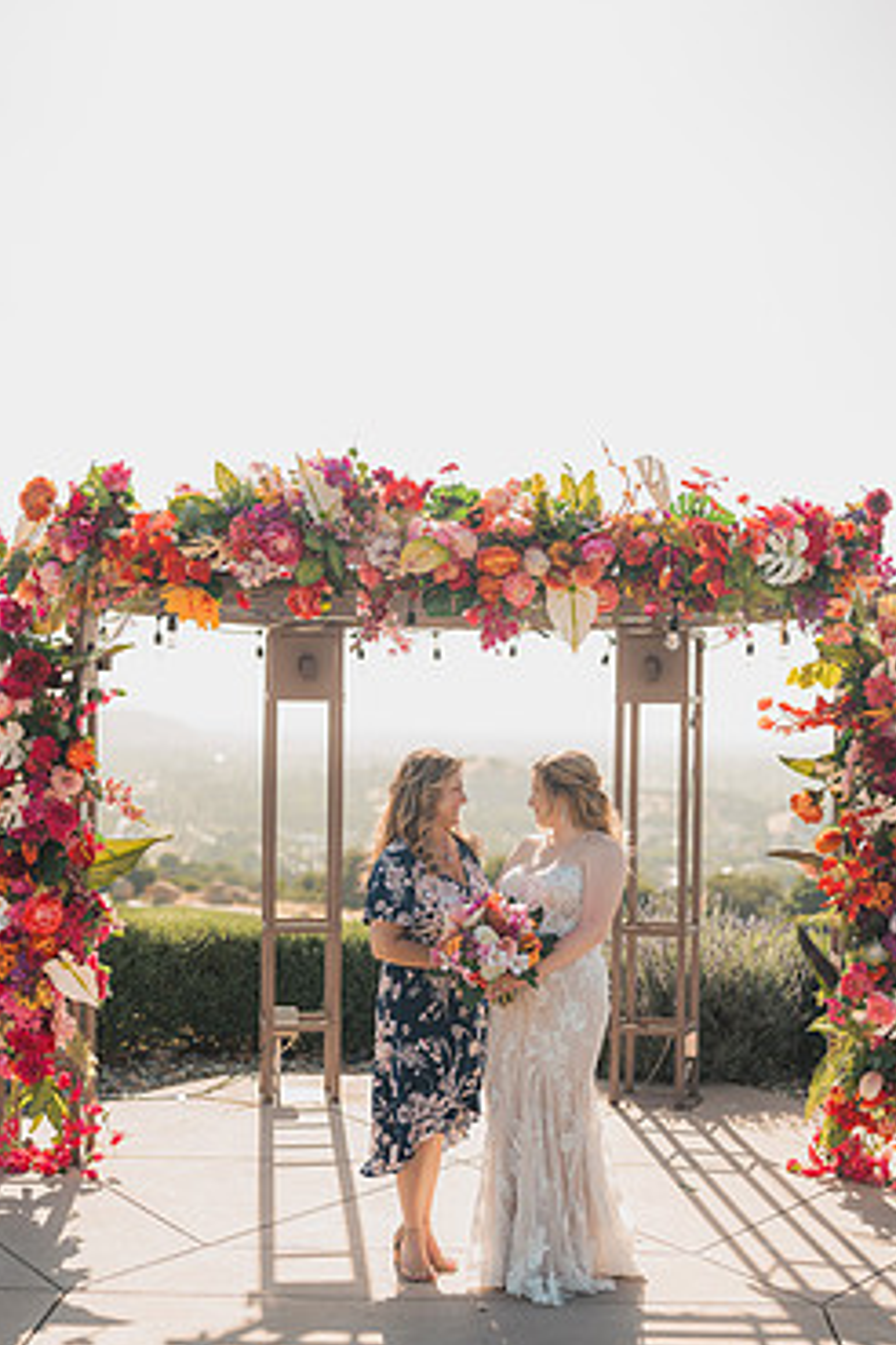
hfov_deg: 22.3
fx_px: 2277
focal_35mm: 61
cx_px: 459
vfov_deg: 32.8
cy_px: 802
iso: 50
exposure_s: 1/1000
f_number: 2
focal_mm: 50
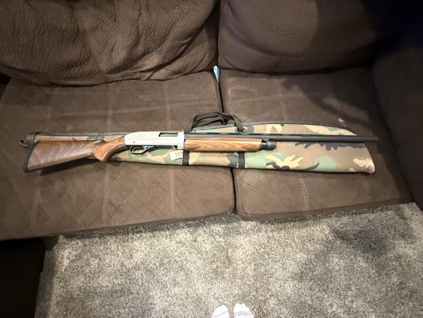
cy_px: 159
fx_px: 171
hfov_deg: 102.1
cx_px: 212
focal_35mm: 14
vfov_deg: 85.7
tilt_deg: -72.6
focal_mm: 2.22
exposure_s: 1/40
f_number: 2.2
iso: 1000
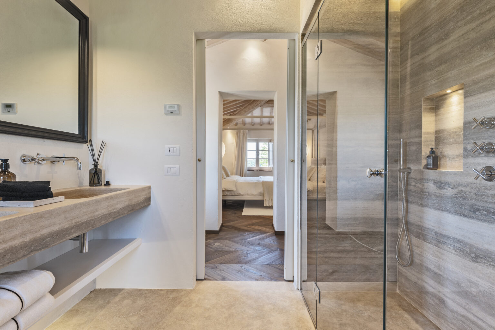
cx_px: 248
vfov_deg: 73.8
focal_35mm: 16
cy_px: 165
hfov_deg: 96.7
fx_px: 220
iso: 400
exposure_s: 1/25
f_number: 10
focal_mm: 16
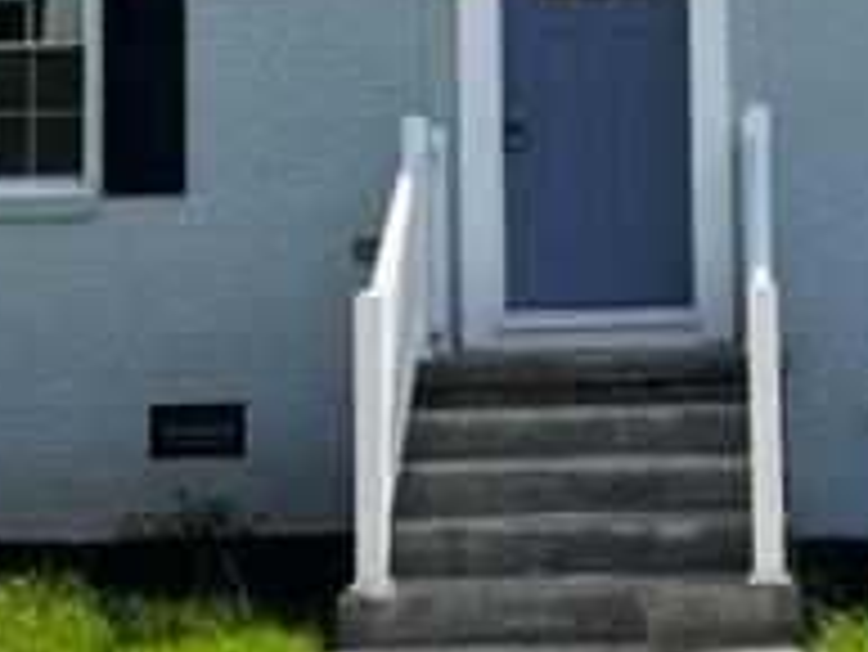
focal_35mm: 86
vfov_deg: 17.1
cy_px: 153
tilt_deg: +3.9
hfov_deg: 22.5
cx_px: 648
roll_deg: +0.6
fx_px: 2158
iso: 50
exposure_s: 1/2404
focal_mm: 5.7
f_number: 1.5
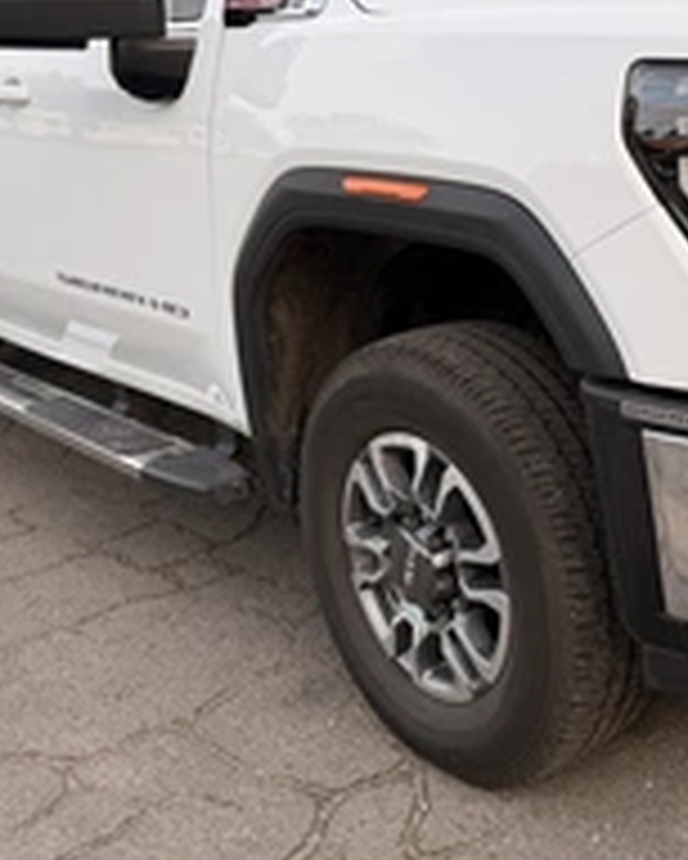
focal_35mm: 49
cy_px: 302
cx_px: 553
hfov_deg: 30.1
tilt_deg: -10.5
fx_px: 1246
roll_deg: +1.3
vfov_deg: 37.7
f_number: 1.78
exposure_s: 1/448
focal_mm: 6.76
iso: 80
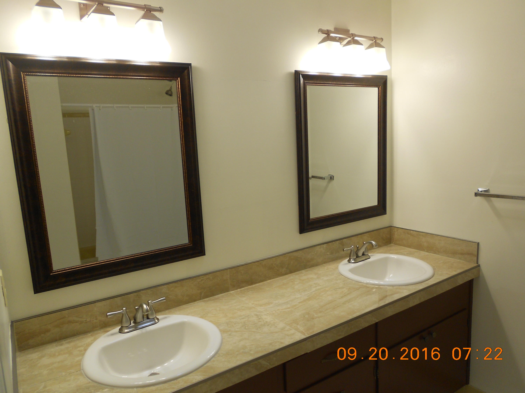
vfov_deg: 53.1
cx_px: 262
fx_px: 394
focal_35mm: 26
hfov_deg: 67.3
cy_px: 196
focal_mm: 4.6
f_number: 3.2
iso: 80
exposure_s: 1/30
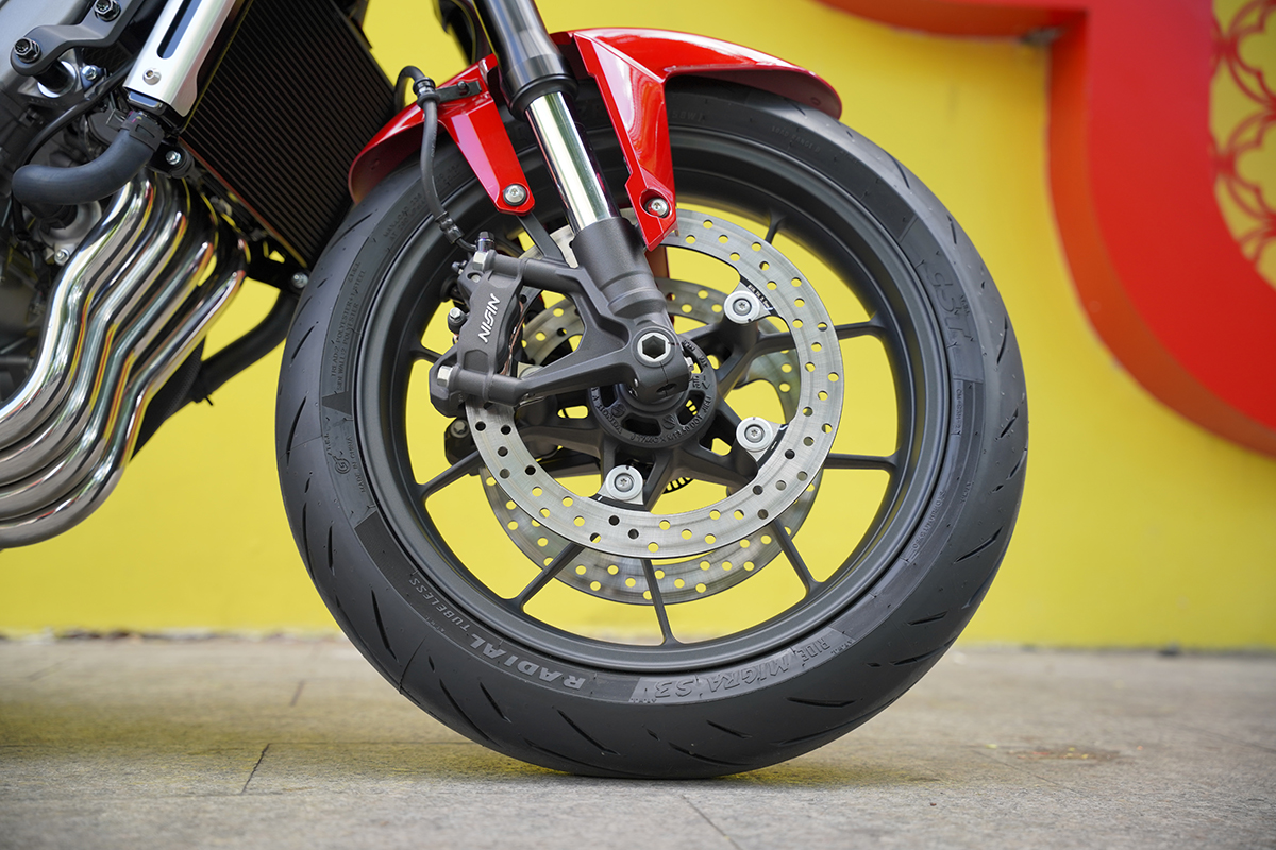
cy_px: 425
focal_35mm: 50
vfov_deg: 27.3
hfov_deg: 40.0
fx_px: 1754
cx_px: 638
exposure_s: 1/400
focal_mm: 49.5
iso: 320
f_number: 2.8
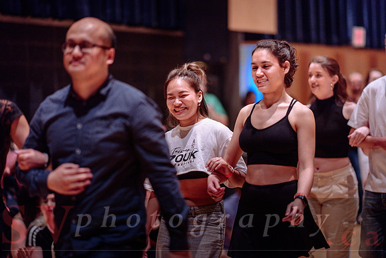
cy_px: 129
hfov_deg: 19.5
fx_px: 1126
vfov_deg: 13.0
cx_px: 193
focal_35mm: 105
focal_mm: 105
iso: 2000
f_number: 1.4
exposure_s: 1/250
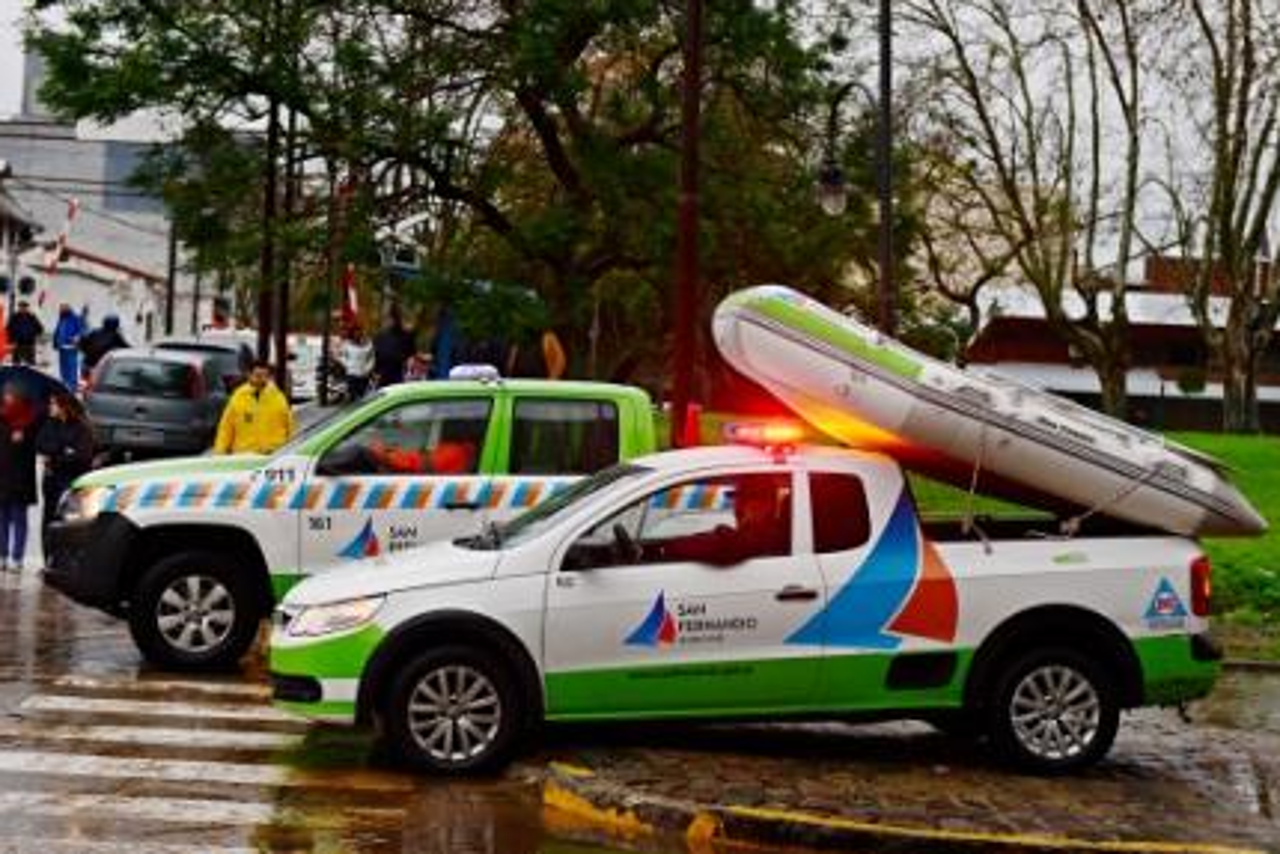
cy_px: 439
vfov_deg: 18.7
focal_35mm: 73
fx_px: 2596
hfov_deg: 27.7
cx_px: 640
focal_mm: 70
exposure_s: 1/125
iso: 640
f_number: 5.6
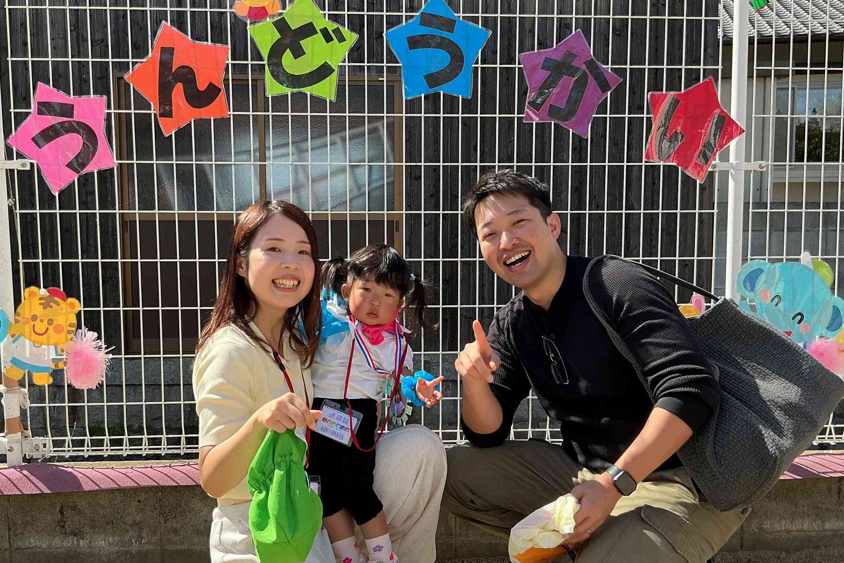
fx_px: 867
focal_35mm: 37
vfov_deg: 35.9
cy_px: 295
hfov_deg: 51.9
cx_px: 403
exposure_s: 1/606
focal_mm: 3
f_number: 1.8
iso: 25
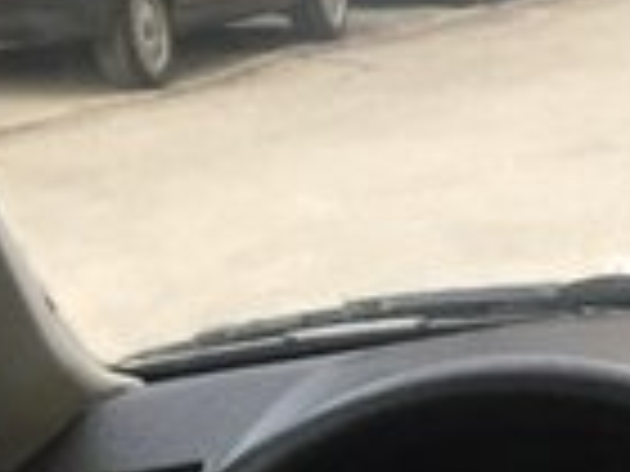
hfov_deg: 12.3
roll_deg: +1.3
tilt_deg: -19.2
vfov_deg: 10.4
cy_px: 757
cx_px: 1350
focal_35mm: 137
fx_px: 2493
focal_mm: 4.15
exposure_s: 1/33
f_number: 2.2
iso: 125
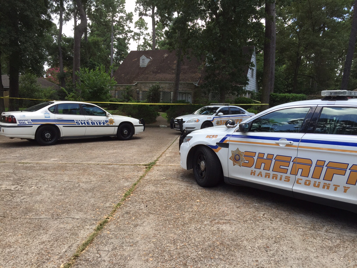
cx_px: 178
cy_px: 134
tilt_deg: -6.4
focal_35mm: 29
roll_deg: -3.1
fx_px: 299
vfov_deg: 48.2
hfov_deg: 61.7
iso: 32
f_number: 2.2
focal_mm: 4.15
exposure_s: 1/363
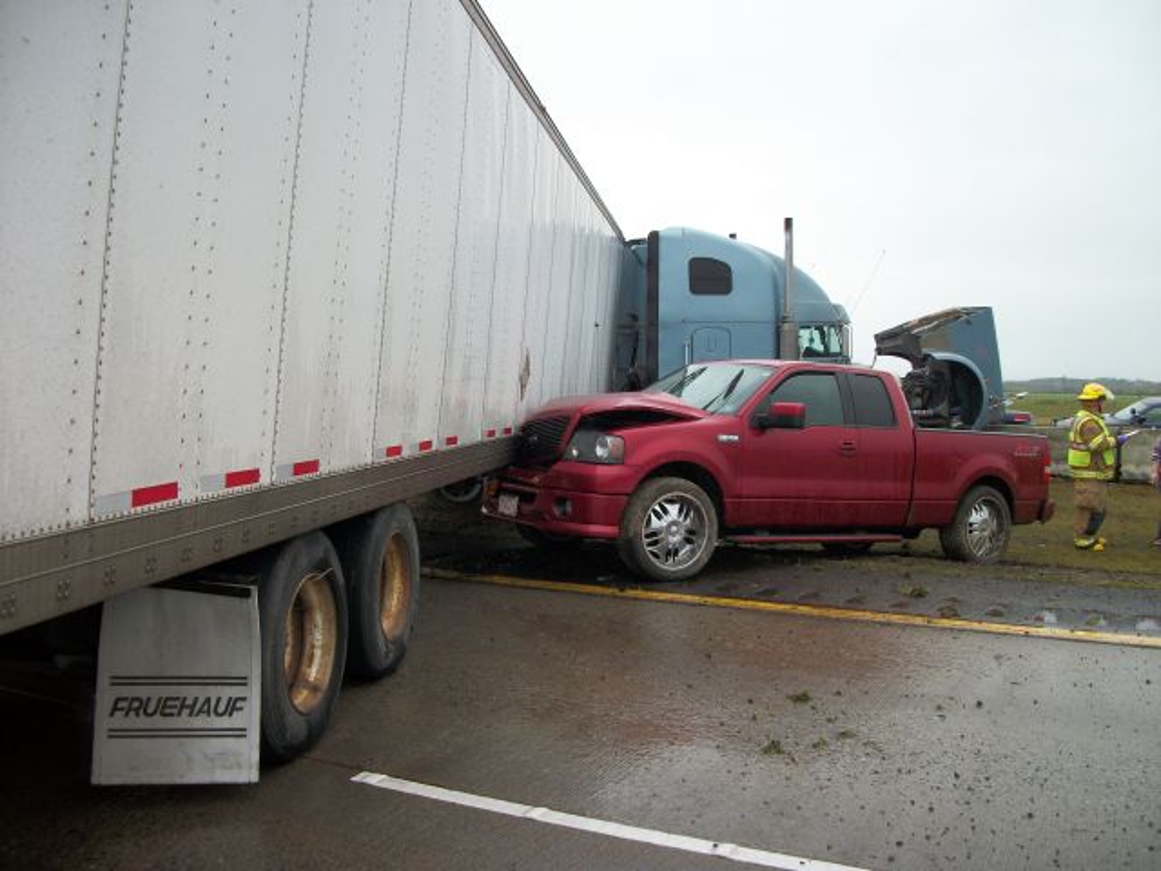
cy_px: 436
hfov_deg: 56.8
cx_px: 580
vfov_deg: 44.2
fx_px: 1073
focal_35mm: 32
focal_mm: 5.7
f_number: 8.8
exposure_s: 1/60
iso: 80
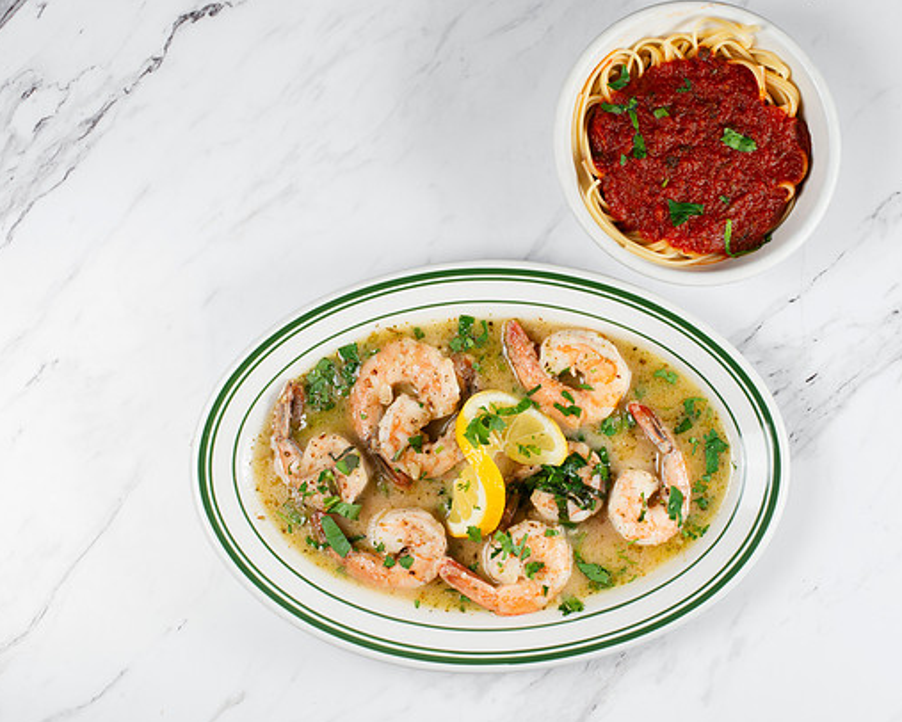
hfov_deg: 27.1
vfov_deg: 21.9
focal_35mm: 70
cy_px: 364
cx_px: 486
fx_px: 1869
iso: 200
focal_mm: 50
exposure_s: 1/200
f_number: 10
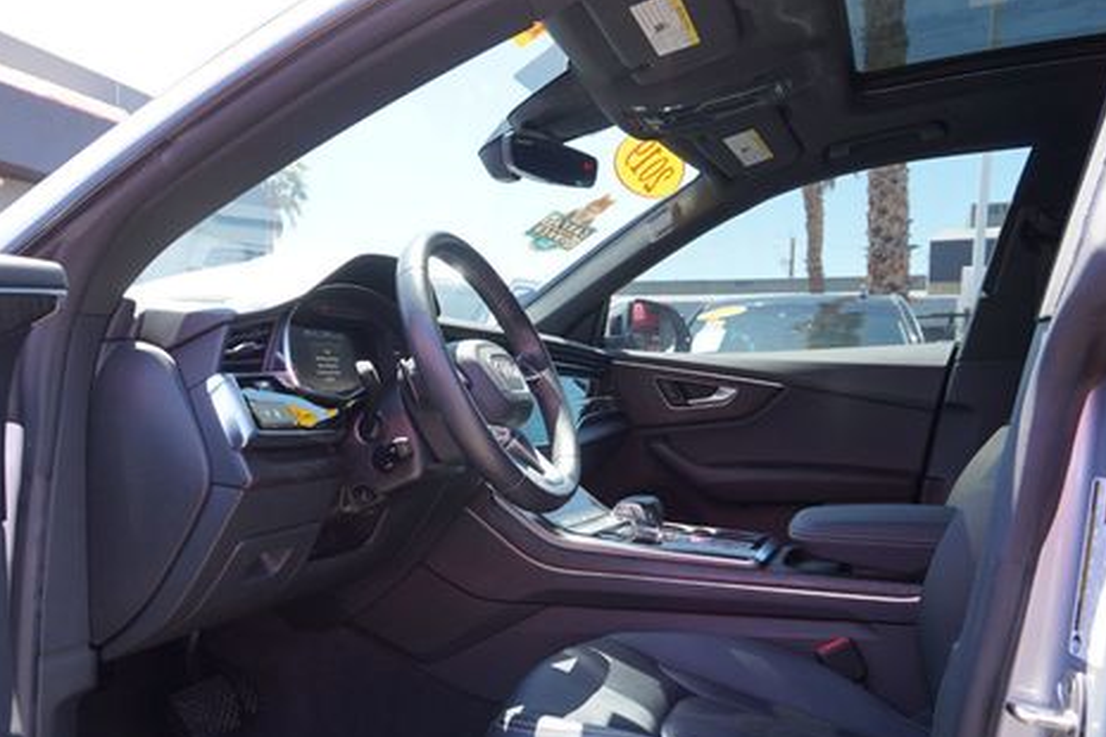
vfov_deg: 39.6
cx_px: 488
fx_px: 1014
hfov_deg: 57.1
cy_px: 478
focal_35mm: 33
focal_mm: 16
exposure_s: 1/80
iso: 100
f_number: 5
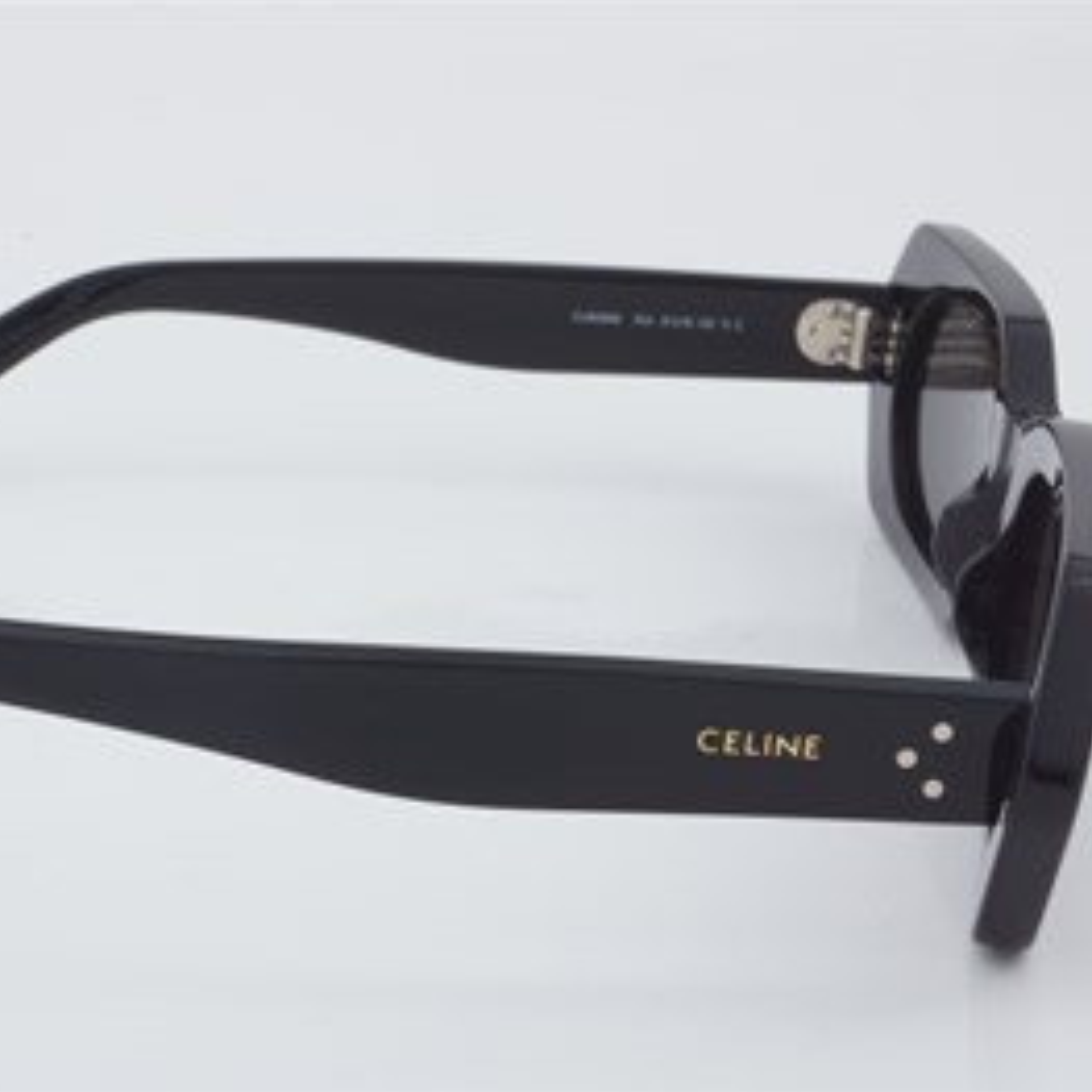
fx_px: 3462
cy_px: 548
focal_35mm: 97
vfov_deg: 17.9
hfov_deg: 17.9
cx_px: 332
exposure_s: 1/3
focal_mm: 50
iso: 100
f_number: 32
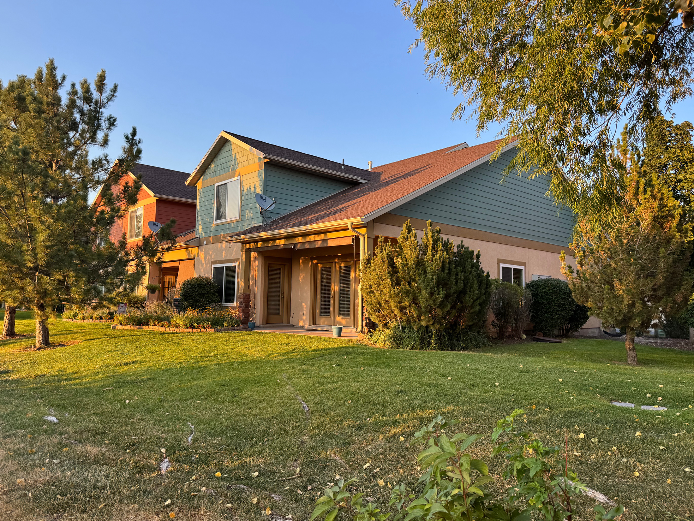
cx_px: 358
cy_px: 257
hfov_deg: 69.4
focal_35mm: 25
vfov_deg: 54.9
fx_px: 501
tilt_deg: +4.0
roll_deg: -1.1
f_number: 1.78
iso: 80
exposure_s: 1/539
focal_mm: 6.76
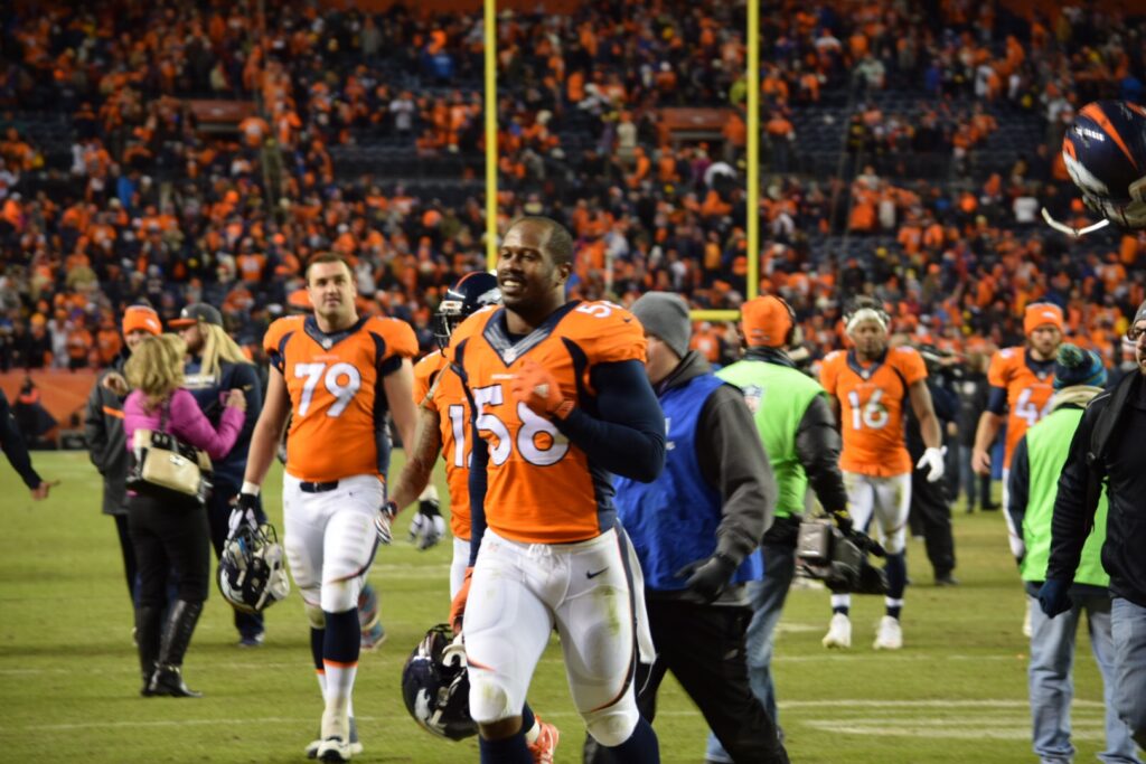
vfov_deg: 8.3
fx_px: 5253
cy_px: 382
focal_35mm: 165
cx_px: 573
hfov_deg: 12.5
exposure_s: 1/80
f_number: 4.8
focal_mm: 110
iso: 400
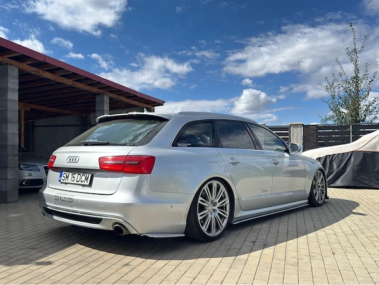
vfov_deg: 45.5
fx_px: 340
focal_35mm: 31
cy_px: 142
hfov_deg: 58.3
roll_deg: -0.5
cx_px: 190
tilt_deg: +1.9
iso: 100
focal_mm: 6.76
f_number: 1.78
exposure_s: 1/3484
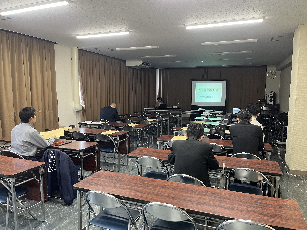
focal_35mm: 26
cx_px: 154
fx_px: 231
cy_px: 115
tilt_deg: -7.3
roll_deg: -0.2
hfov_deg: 67.3
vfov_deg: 53.1
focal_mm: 5.1
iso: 160
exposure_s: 1/60
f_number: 1.6
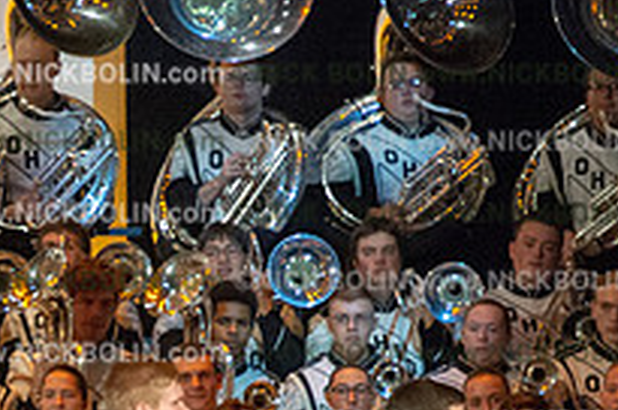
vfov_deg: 2.1
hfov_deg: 3.2
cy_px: 561
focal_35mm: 651
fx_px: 11158
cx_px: -9
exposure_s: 1/320
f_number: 5.6
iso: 8000
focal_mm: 230
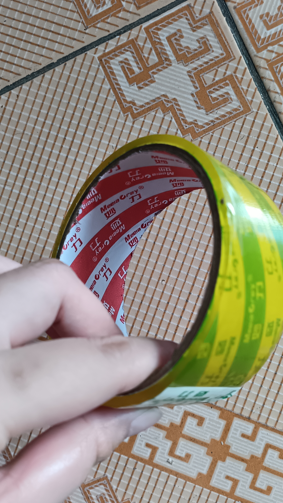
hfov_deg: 38.8
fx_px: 400
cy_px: 251
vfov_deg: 64.3
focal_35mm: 30
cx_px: 170
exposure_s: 1/100
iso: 1226
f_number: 1.8
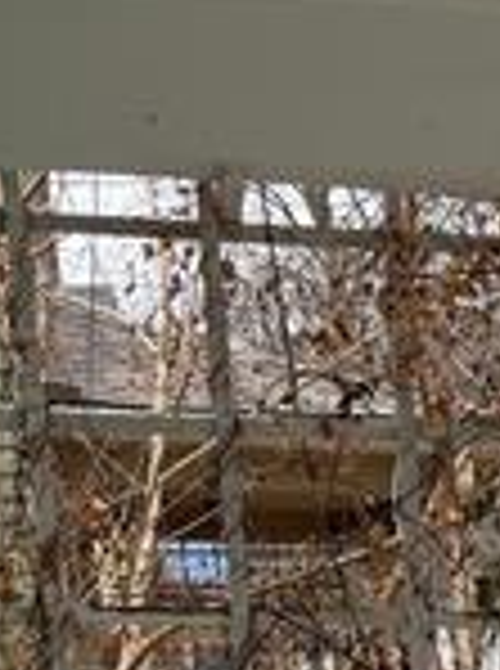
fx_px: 2398
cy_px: 1461
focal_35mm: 124
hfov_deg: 11.0
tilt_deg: -17.7
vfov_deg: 13.1
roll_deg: +0.8
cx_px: 950
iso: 64
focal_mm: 6.76
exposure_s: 1/121
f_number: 1.78
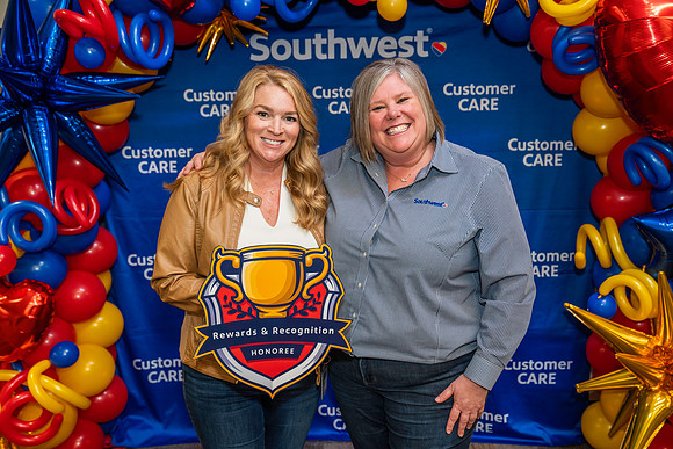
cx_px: 336
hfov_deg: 51.9
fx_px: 692
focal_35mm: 37
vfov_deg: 36.0
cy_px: 224
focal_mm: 37
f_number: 4
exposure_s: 1/160
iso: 1250
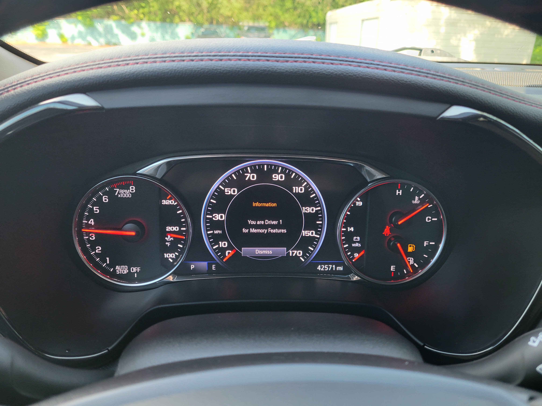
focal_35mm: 26
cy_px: 203
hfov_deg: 67.3
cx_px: 271
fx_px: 407
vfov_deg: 53.1
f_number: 1.8
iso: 160
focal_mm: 5.4
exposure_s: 1/120
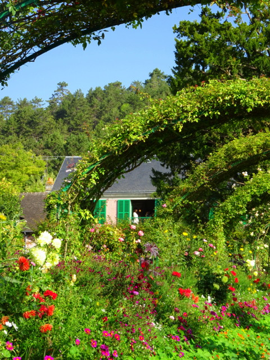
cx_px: 135
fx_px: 1040
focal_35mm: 100
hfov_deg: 14.8
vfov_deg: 19.6
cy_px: 180
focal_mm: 17.01
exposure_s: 1/200
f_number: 5
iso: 80
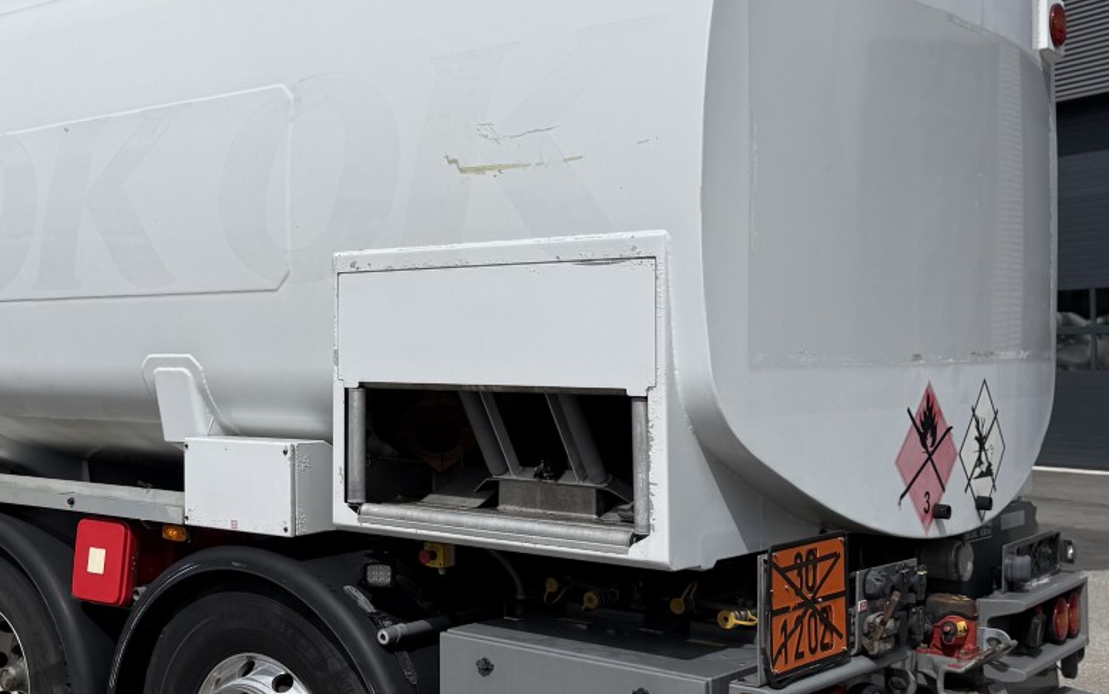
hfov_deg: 41.3
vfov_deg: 27.4
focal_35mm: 47
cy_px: 336
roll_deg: -0.2
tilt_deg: +1.5
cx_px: 266
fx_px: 1421
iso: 80
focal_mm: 6.76
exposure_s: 1/14286
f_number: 1.78
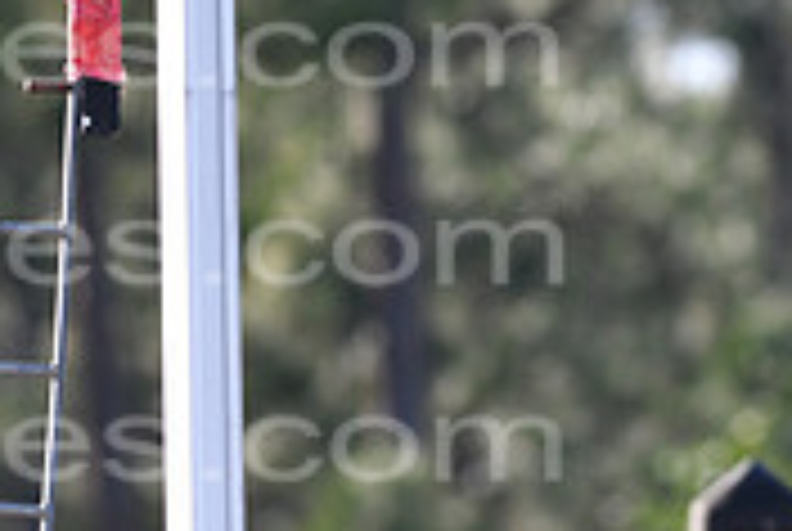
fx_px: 32659
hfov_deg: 1.4
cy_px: 745
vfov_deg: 0.9
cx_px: -441
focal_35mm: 1482
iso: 400
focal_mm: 300
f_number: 5.6
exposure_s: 1/1000
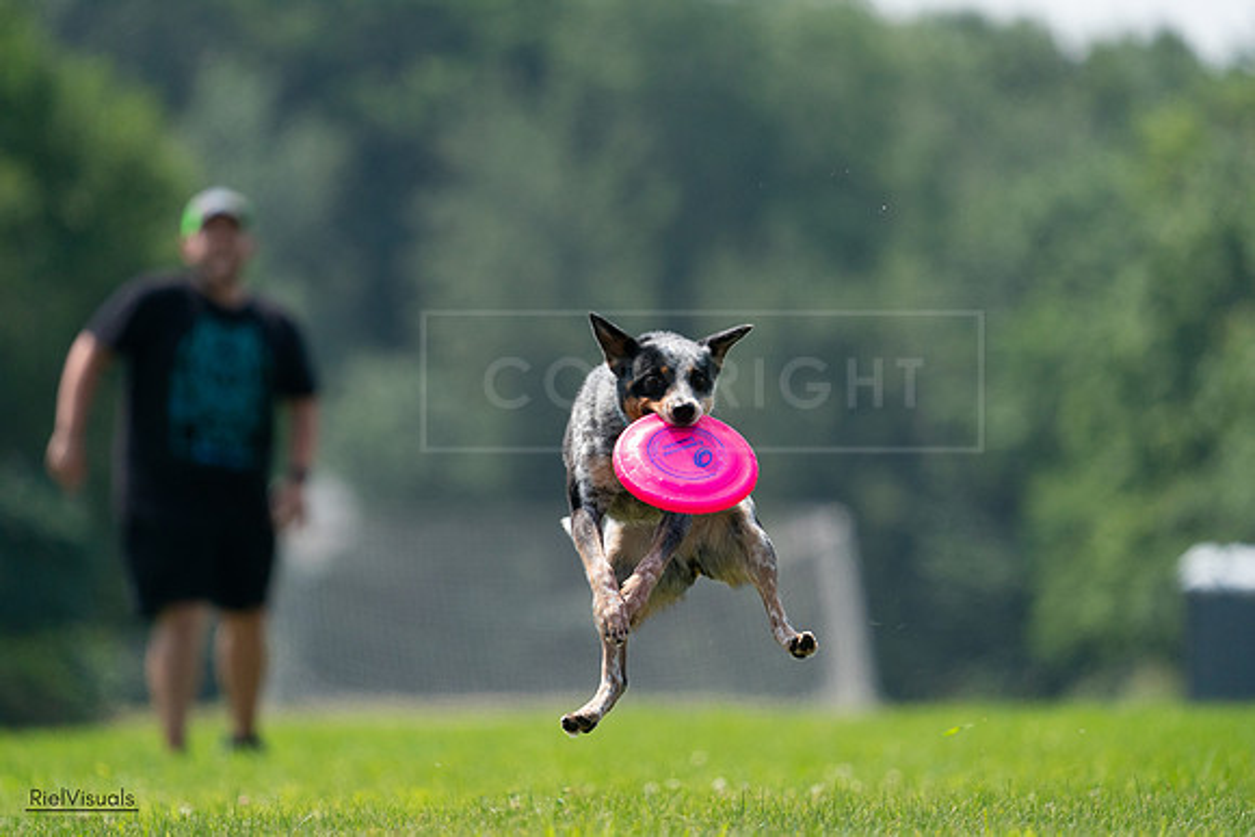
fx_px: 17294
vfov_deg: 2.8
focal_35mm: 496
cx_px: 628
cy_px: 418
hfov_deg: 4.2
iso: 1600
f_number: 6.3
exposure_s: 1/4000
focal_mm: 496
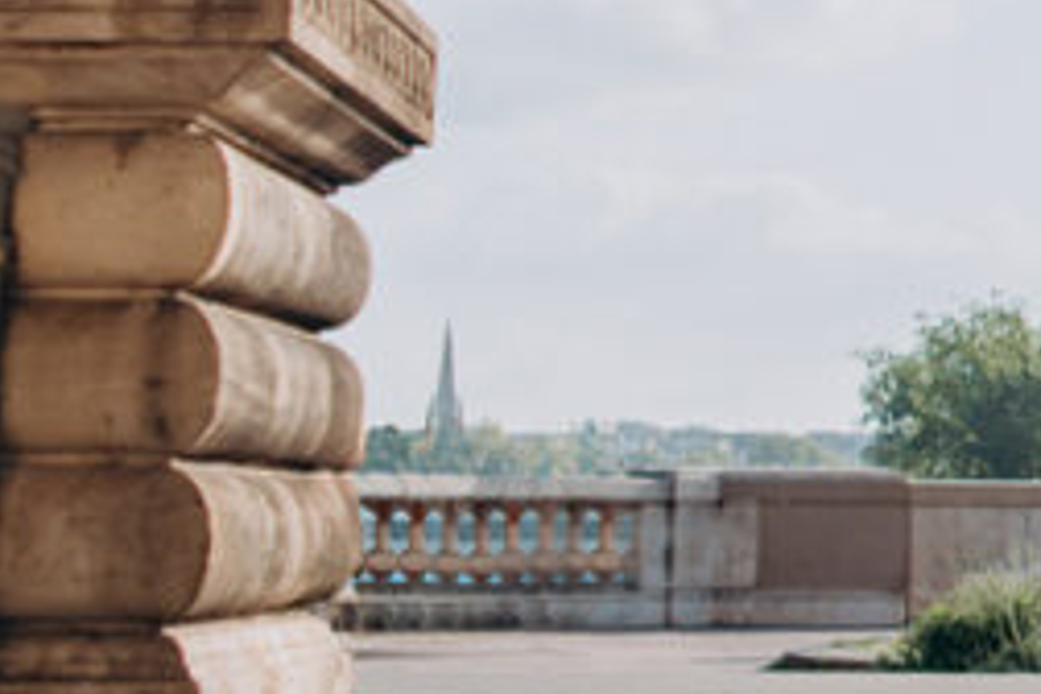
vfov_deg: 9.6
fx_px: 4106
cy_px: 10
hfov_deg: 12.8
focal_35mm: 142
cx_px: 2012
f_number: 4
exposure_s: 1/2000
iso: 200
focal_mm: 35
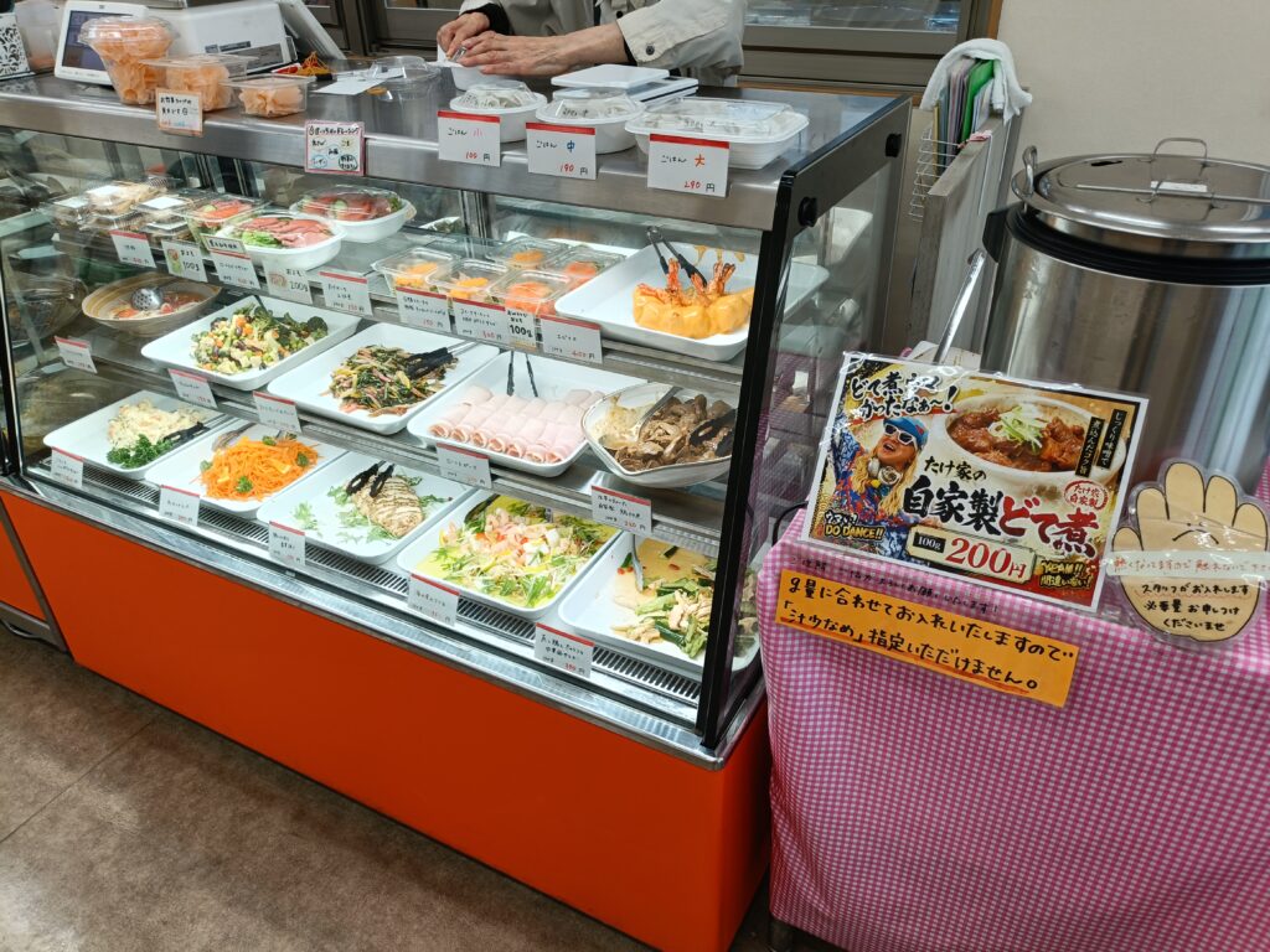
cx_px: 635
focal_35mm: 25
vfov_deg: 54.9
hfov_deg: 69.4
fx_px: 917
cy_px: 476
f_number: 1.7
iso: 160
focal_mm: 4.7
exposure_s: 1/60
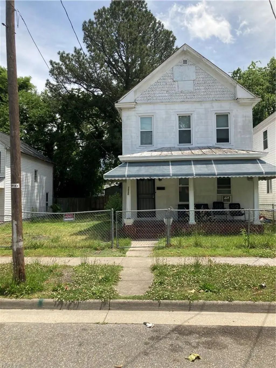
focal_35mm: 28
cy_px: 184
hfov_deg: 49.8
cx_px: 138
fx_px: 298
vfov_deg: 63.4
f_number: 1.8
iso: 20
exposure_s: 1/1389
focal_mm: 3.99
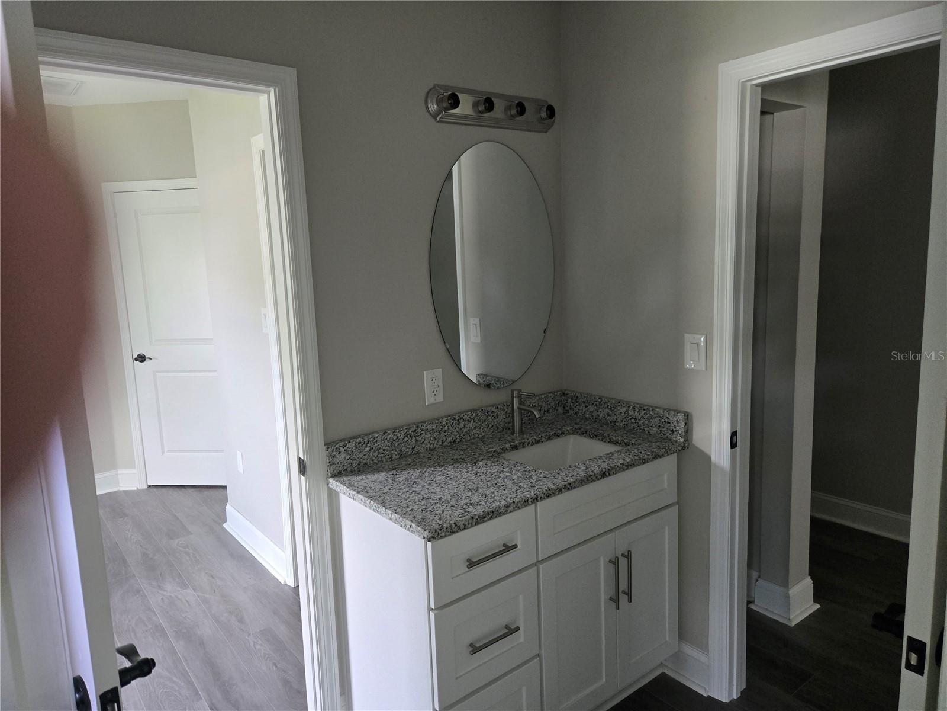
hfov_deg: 73.9
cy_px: 356
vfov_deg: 58.9
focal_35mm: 23
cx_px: 474
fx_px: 629
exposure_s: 1/120
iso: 400
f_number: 1.8
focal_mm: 5.4
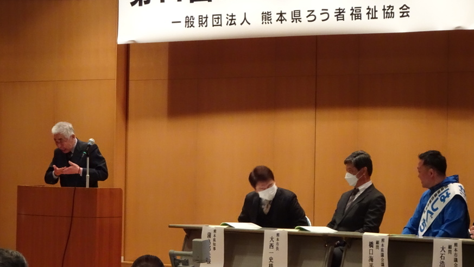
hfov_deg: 16.5
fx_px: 1634
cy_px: 144
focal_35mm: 130
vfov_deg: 9.3
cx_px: 208
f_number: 5
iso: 800
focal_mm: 15.92
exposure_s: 1/50
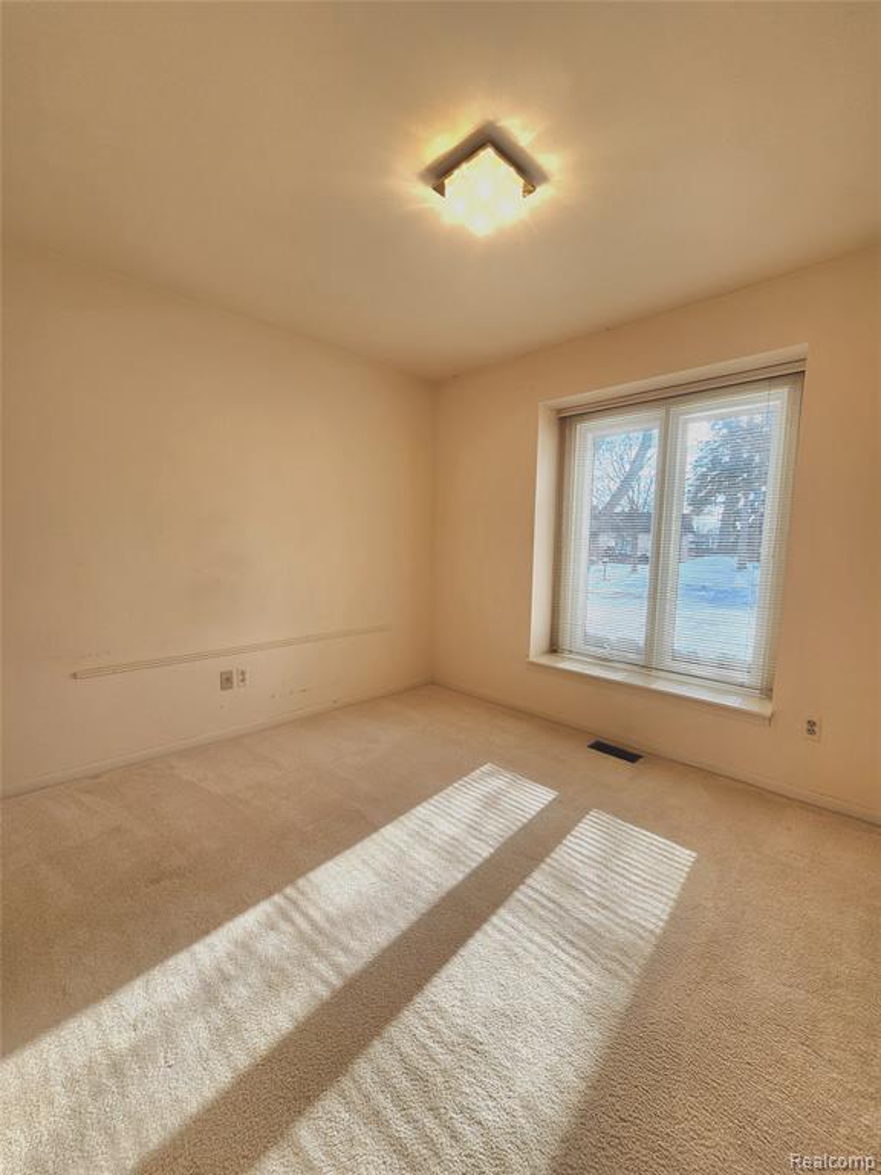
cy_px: 588
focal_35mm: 13
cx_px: 440
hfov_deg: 89.9
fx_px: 441
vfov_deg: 106.2
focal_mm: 2.2
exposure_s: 1/135
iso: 50
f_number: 2.2
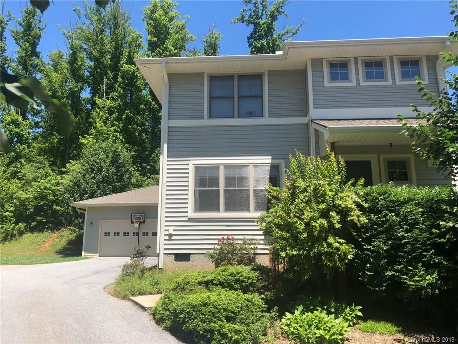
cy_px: 172
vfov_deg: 49.7
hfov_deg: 63.4
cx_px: 229
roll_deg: +0.0
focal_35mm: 28
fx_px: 370
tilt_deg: +12.9
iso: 20
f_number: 1.8
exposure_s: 1/972
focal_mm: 4
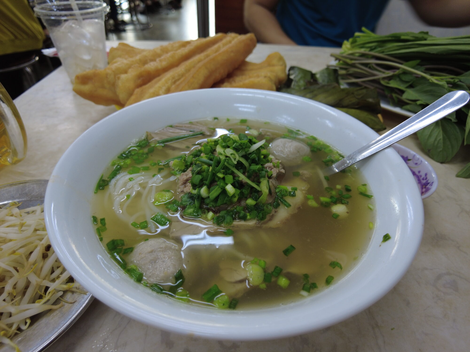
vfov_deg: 66.0
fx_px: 272
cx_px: 235
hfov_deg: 81.7
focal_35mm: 20
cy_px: 176
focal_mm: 4.4
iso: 100
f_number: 1.8
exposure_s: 1/15
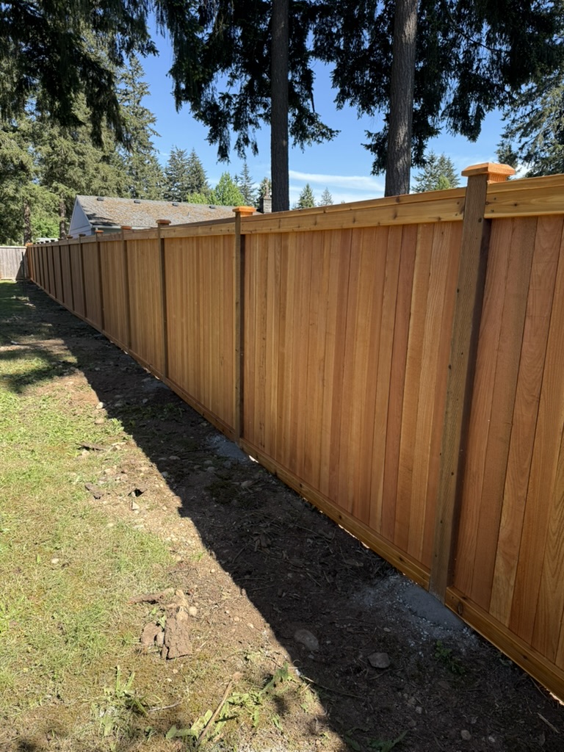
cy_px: 376
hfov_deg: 56.8
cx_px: 282
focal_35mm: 24
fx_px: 521
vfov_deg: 71.6
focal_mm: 6.76
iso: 100
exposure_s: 1/1585
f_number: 1.78
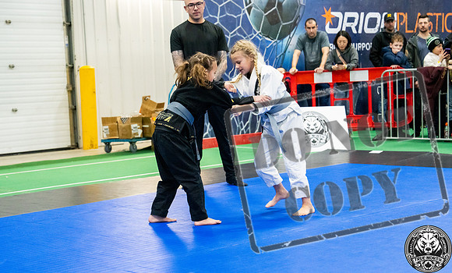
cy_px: 150
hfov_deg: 25.9
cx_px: 219
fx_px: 982
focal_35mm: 80
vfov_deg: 15.8
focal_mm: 70
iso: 6400
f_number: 4
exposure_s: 1/400
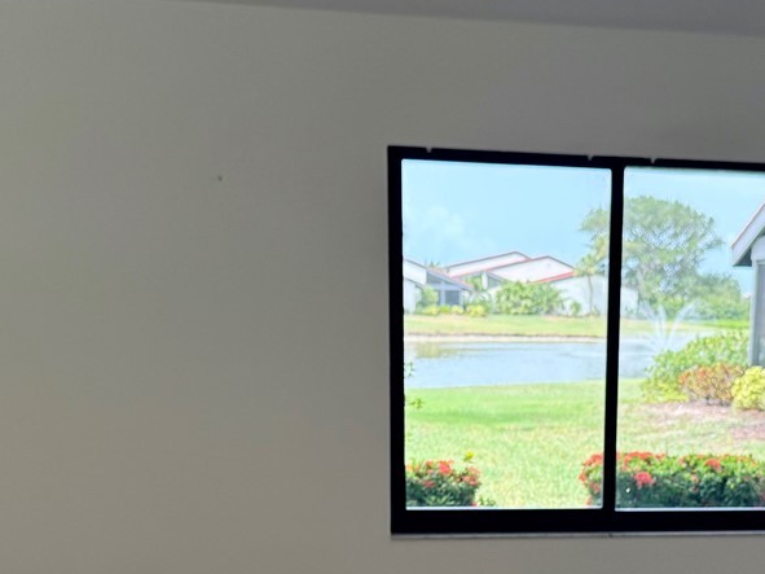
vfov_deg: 21.7
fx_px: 1436
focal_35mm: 65
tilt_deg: -11.2
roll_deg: -1.9
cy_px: 593
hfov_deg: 29.3
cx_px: 581
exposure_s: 1/584
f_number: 1.78
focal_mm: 6.76
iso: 100
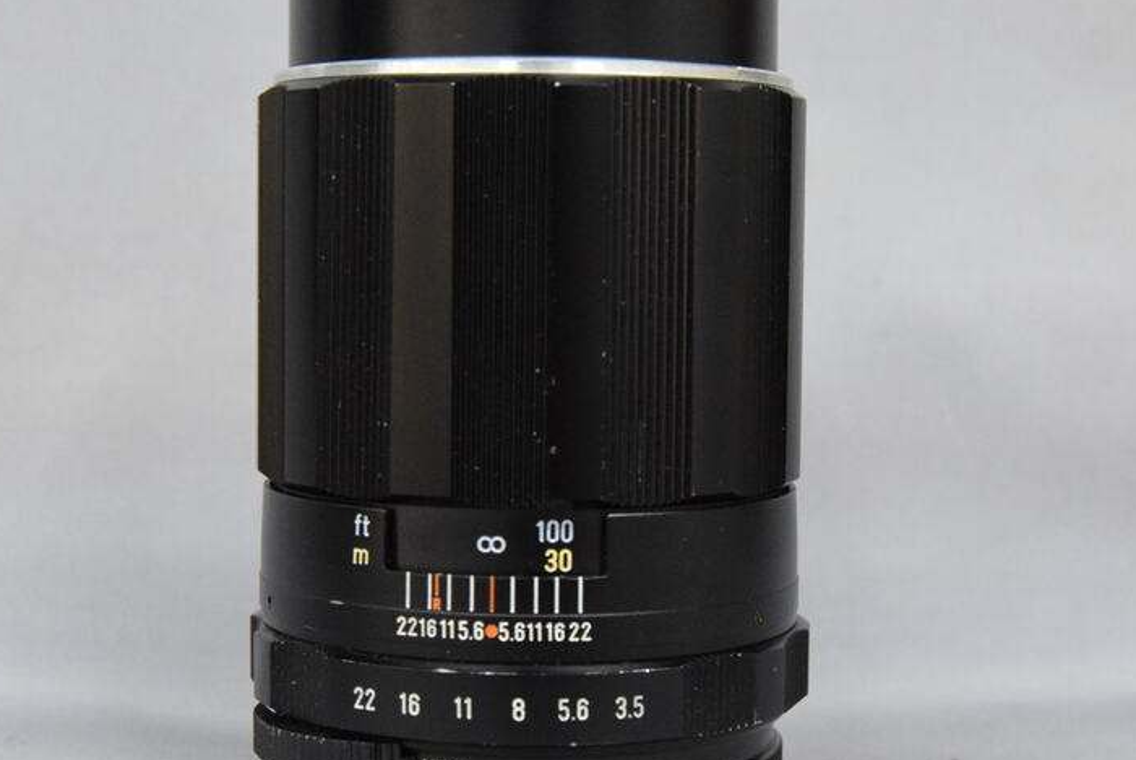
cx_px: 510
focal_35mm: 72
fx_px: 2274
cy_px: 382
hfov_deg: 28.0
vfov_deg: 19.0
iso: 3200
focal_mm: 28
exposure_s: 1/125
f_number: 8
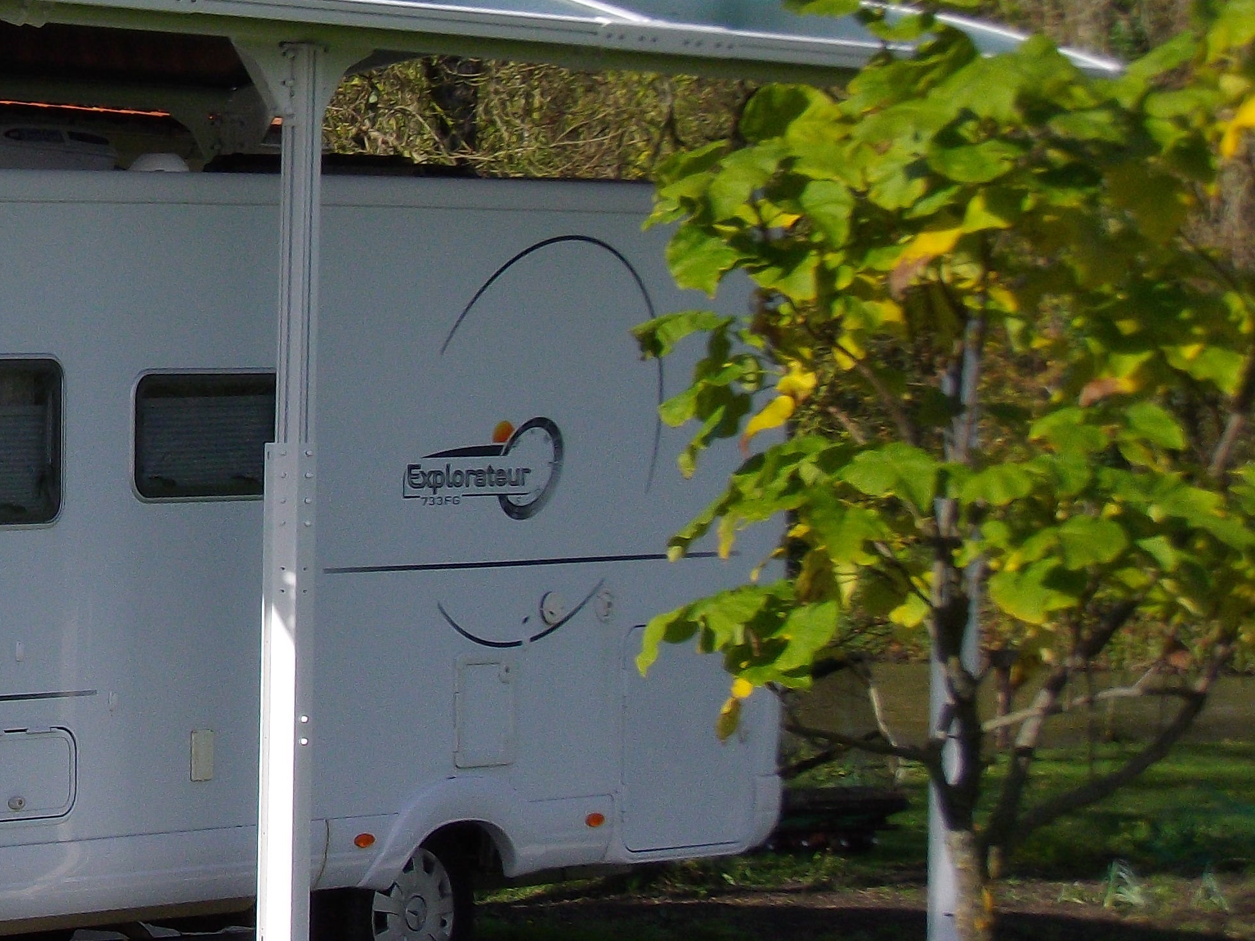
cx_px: -223
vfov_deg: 8.2
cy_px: 369
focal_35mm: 182
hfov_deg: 10.7
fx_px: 6598
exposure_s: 1/800
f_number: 3.9
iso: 100
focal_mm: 13.8
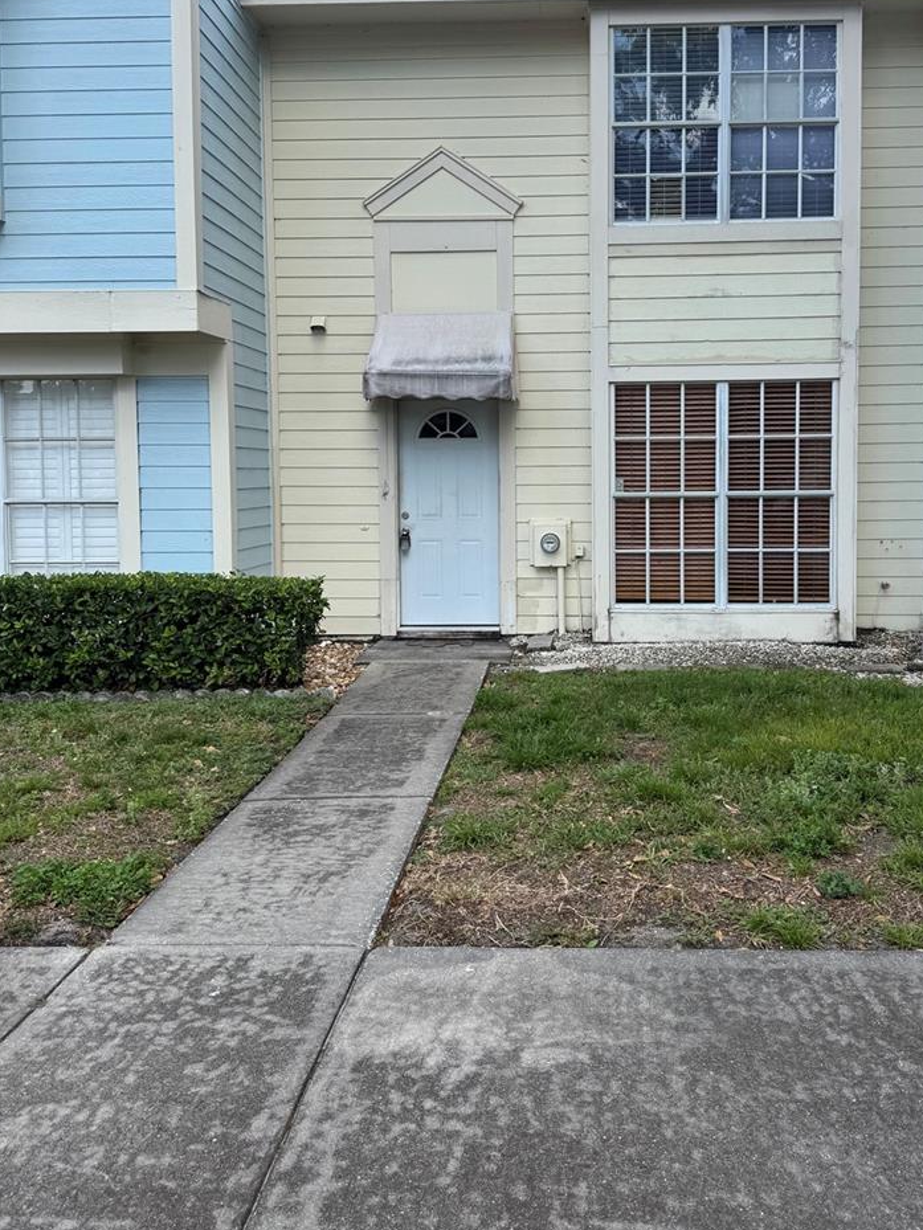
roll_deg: +1.5
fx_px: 1102
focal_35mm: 31
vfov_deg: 58.1
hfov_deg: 45.3
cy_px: 528
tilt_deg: -2.1
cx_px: 542
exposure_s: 1/1524
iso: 80
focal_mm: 6.76
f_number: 1.78
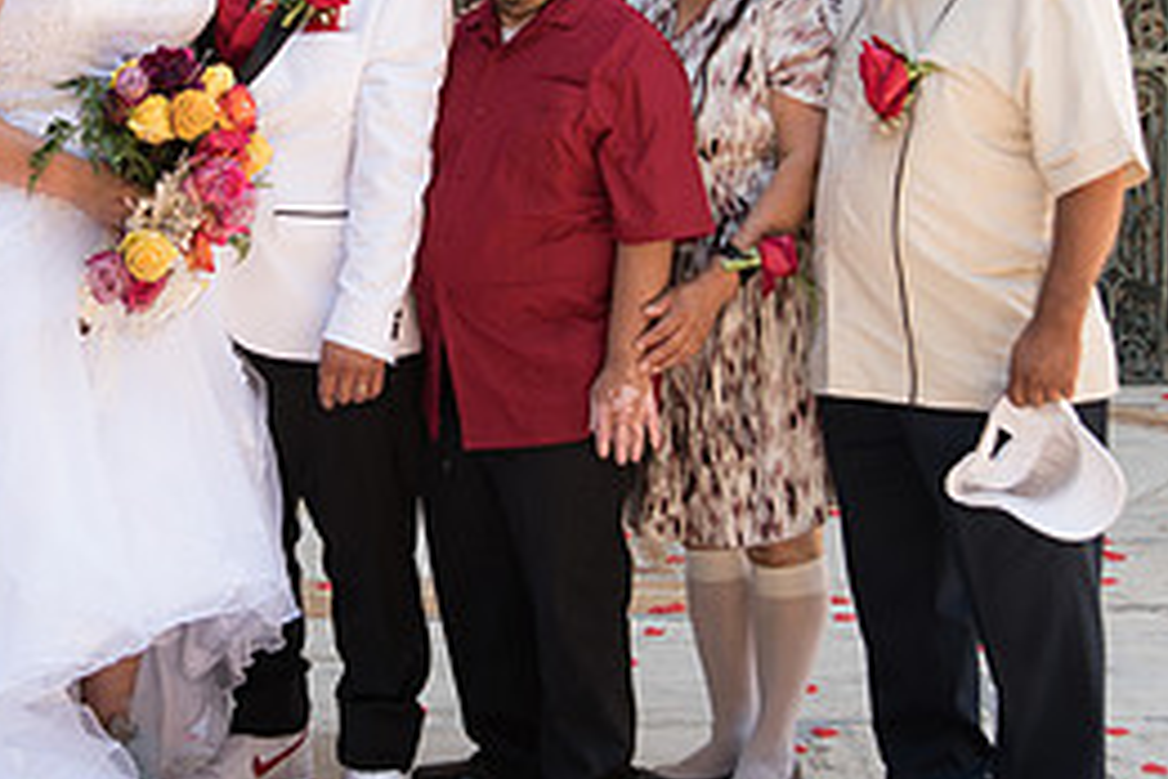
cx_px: 300
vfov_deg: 17.0
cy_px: 253
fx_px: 2595
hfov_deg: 25.1
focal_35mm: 80
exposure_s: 1/100
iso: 100
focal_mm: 36
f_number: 4.5
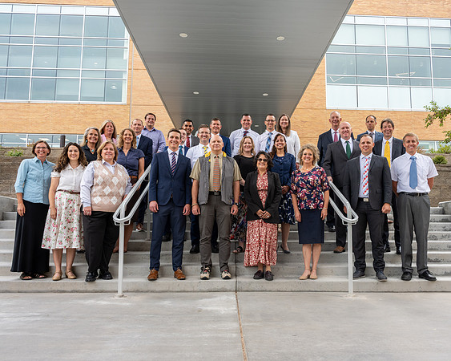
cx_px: 251
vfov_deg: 50.3
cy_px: 189
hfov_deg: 60.7
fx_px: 384
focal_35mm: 29
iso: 200
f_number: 8
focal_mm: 24
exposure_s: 1/160
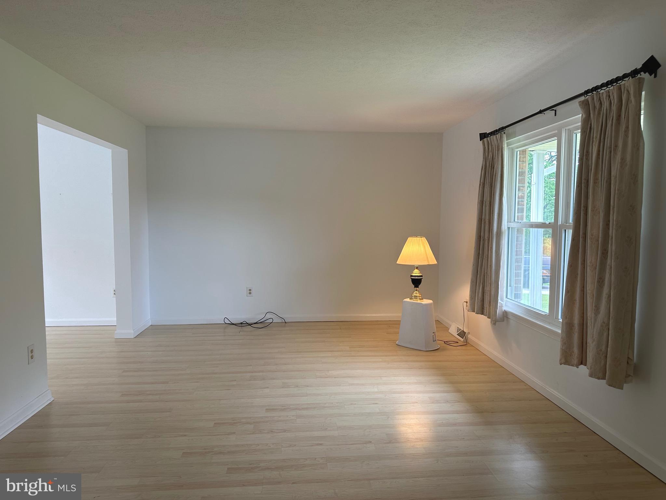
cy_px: 250
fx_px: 462
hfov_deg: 71.6
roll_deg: -0.5
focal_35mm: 24
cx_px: 333
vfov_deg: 56.8
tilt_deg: -4.7
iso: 80
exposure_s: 1/120
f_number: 1.78
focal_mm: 6.86
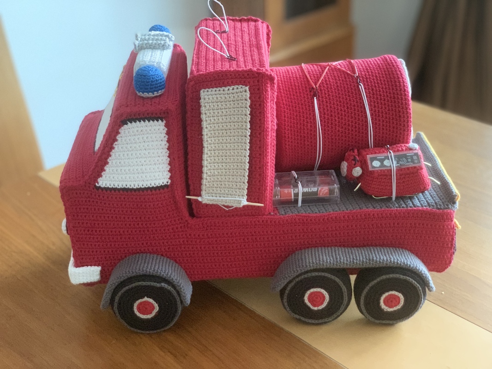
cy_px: 184
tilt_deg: -29.0
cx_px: 246
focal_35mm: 52
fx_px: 739
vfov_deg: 28.0
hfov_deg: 36.8
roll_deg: +2.5
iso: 640
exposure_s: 1/30
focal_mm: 6
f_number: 2.4
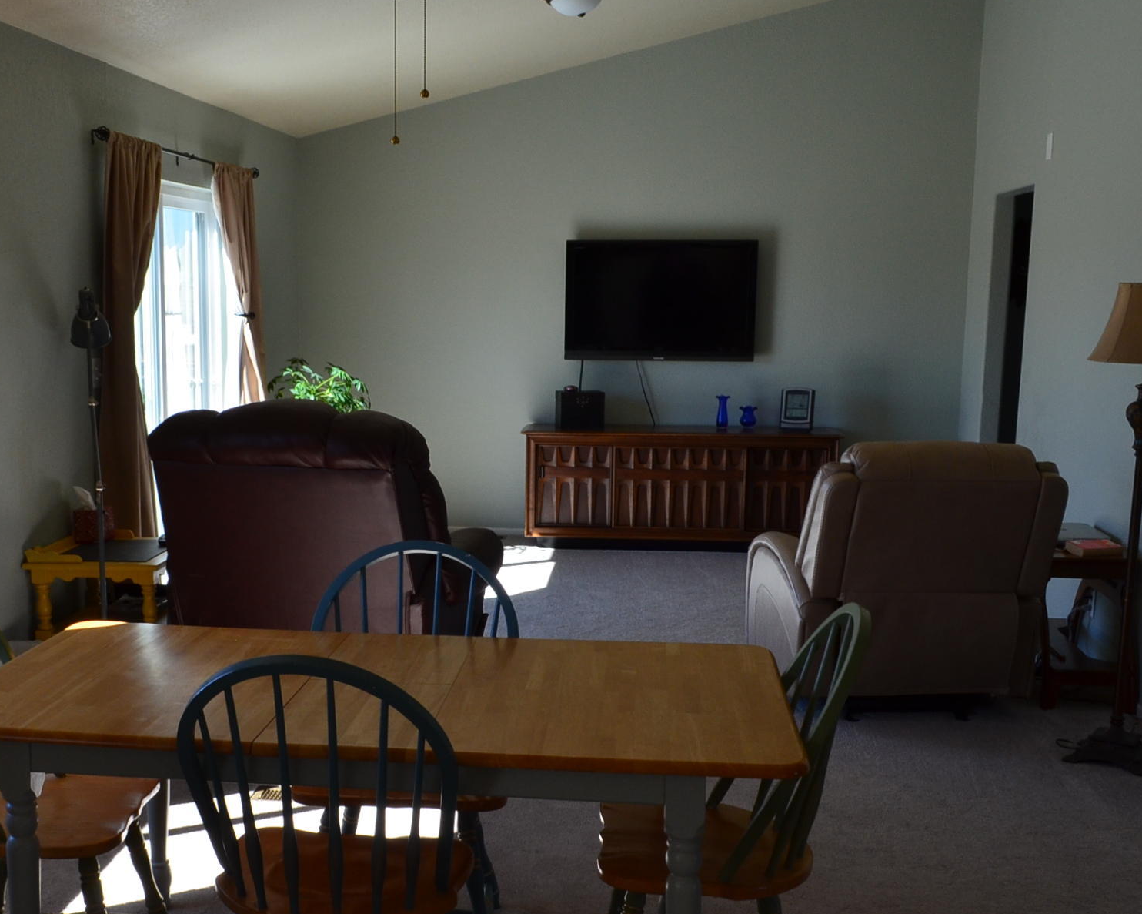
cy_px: 550
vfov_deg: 35.5
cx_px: 420
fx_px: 1419
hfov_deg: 43.4
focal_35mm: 42
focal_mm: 18
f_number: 10
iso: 400
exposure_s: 1/50
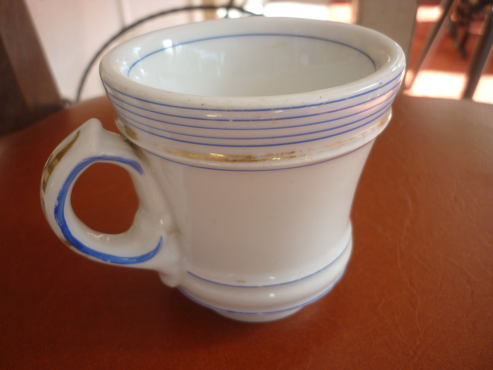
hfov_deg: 55.4
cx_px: 246
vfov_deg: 42.9
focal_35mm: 33
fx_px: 470
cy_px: 185
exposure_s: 1/60
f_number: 2.8
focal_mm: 5.5
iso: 80
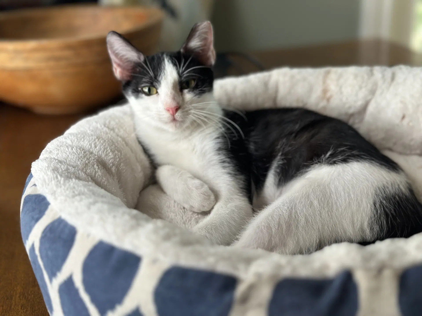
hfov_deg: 39.7
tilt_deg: -22.6
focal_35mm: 48
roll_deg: +1.7
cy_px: 158
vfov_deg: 30.3
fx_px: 585
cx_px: 211
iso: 125
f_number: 1.78
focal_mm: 6.86
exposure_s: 1/121
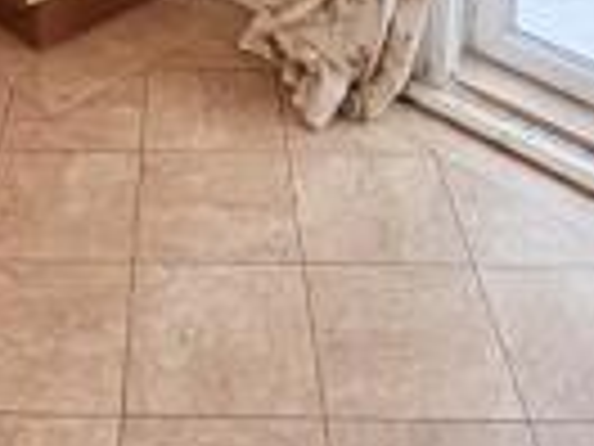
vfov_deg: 17.6
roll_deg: +0.4
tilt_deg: -6.2
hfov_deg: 30.9
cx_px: 178
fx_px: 1064
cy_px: -417
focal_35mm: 62
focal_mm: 2.22
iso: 80
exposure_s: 1/100
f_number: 2.2
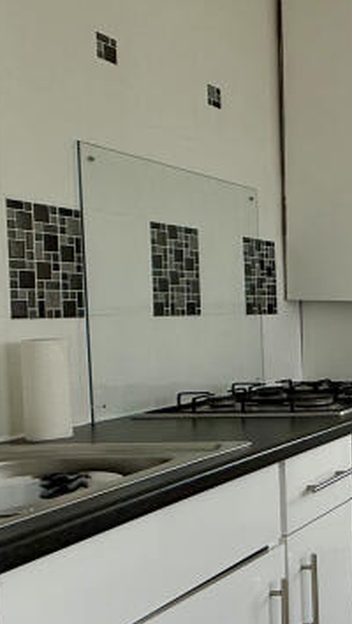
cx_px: 711
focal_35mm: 44
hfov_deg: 18.1
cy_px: 334
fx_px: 729
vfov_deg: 46.3
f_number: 2.2
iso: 64
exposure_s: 1/393
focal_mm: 2.22
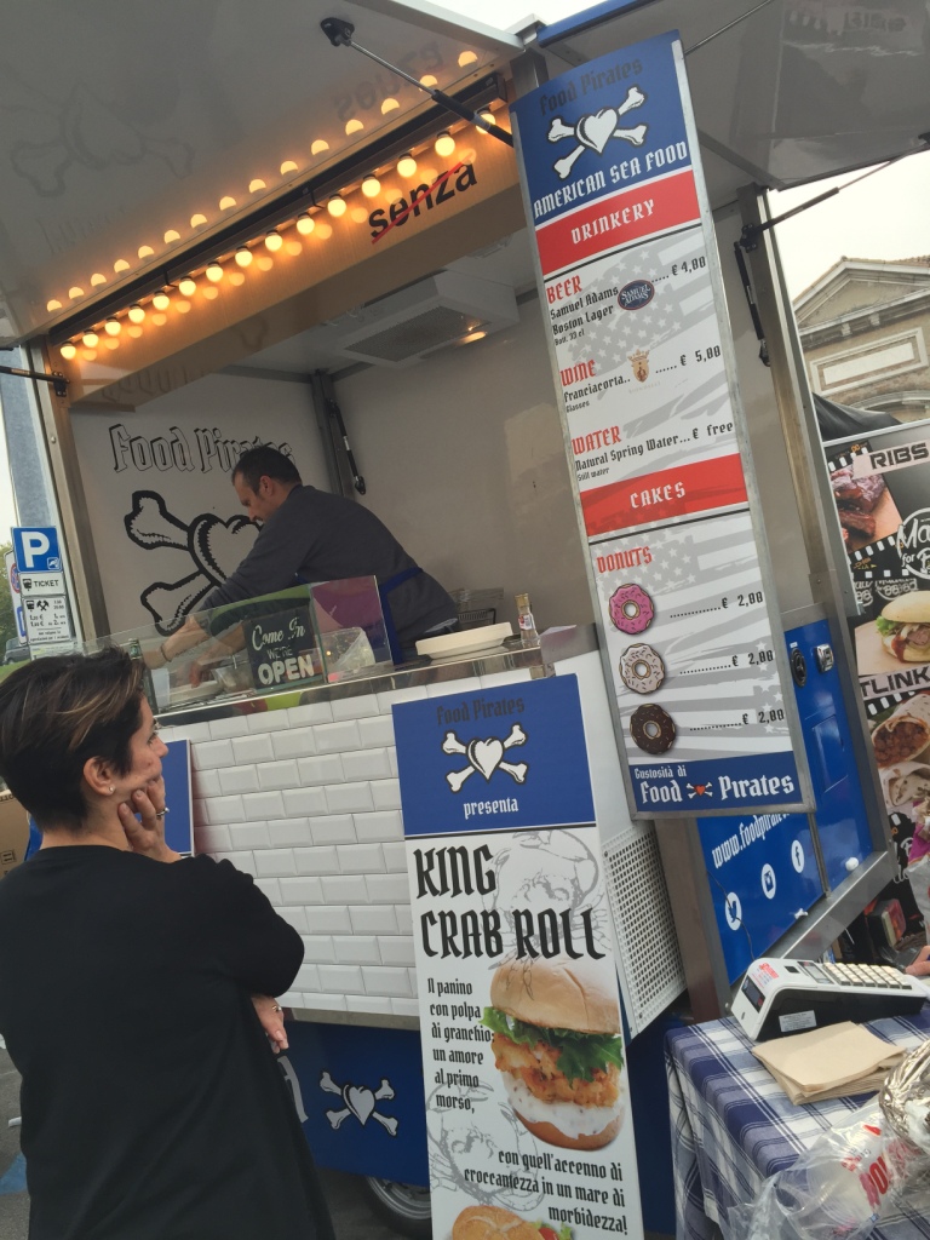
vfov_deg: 61.7
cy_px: 620
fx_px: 1039
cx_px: 465
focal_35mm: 29
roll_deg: +10.3
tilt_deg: +3.1
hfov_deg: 48.2
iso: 32
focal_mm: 4.15
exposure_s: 1/618
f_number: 2.2
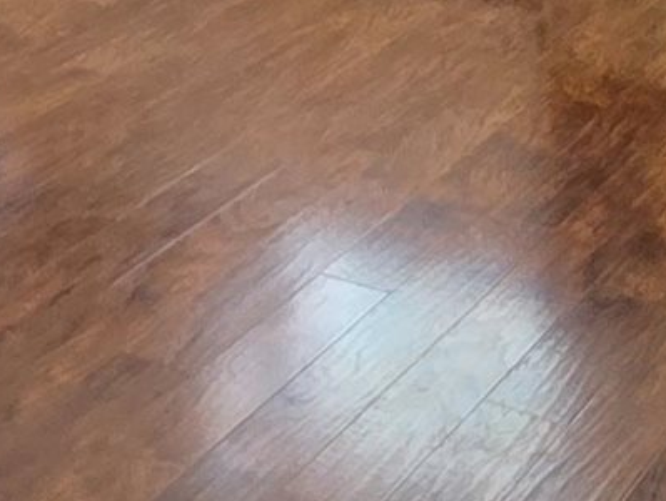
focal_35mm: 100
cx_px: 247
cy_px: -351
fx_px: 1926
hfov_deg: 19.6
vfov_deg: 13.5
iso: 250
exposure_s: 1/60
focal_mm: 2.2
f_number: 1.9
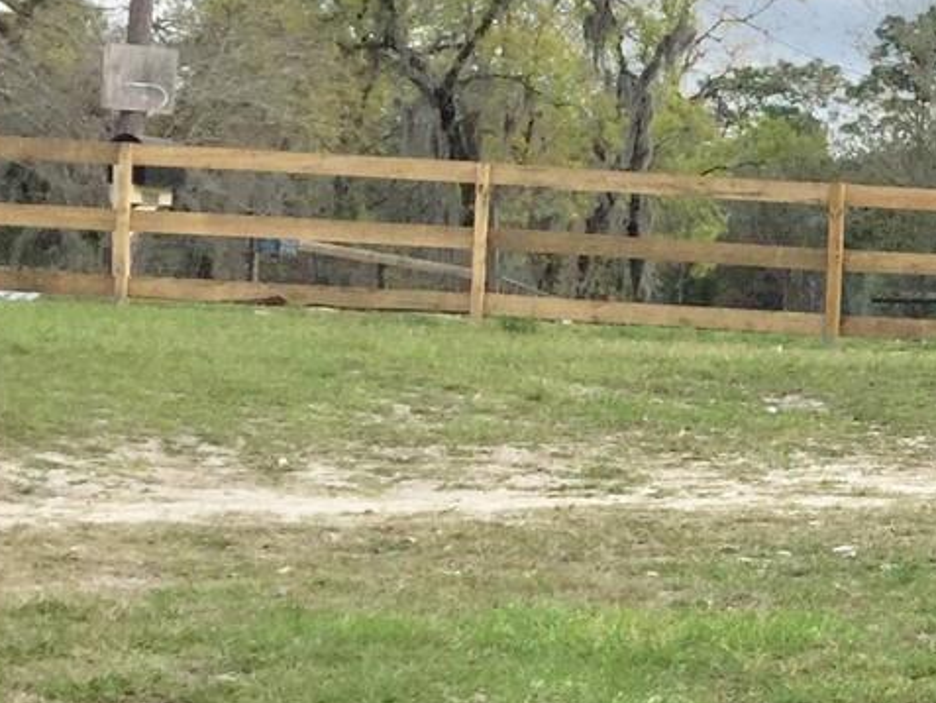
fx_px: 2813
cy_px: 467
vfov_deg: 14.2
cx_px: 1542
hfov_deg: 16.6
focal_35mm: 104
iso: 25
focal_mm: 3.3
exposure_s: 1/895
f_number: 2.4
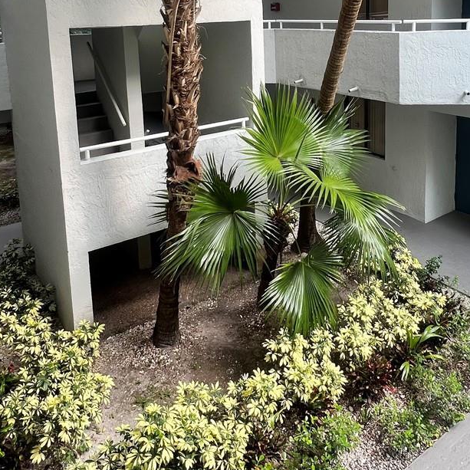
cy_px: 84
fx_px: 461
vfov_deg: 50.3
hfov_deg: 53.7
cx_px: 277
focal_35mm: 30
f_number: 1.8
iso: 32
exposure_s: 1/99
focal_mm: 1.57
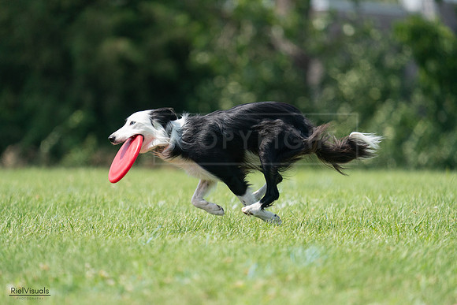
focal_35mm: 493
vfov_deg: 2.8
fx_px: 6260
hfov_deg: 4.2
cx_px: 228
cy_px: 152
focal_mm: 493
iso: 1600
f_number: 6.3
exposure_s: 1/4000
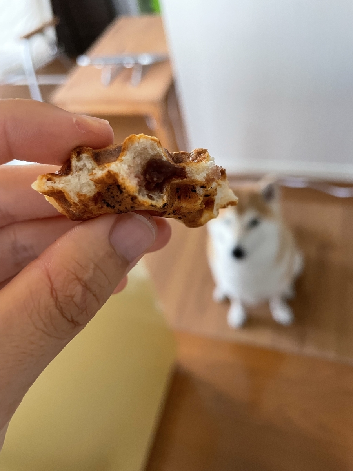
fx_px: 354
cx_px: 176
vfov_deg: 67.3
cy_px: 236
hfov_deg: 53.1
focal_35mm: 26
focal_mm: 4.2
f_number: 1.6
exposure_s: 1/60
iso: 250
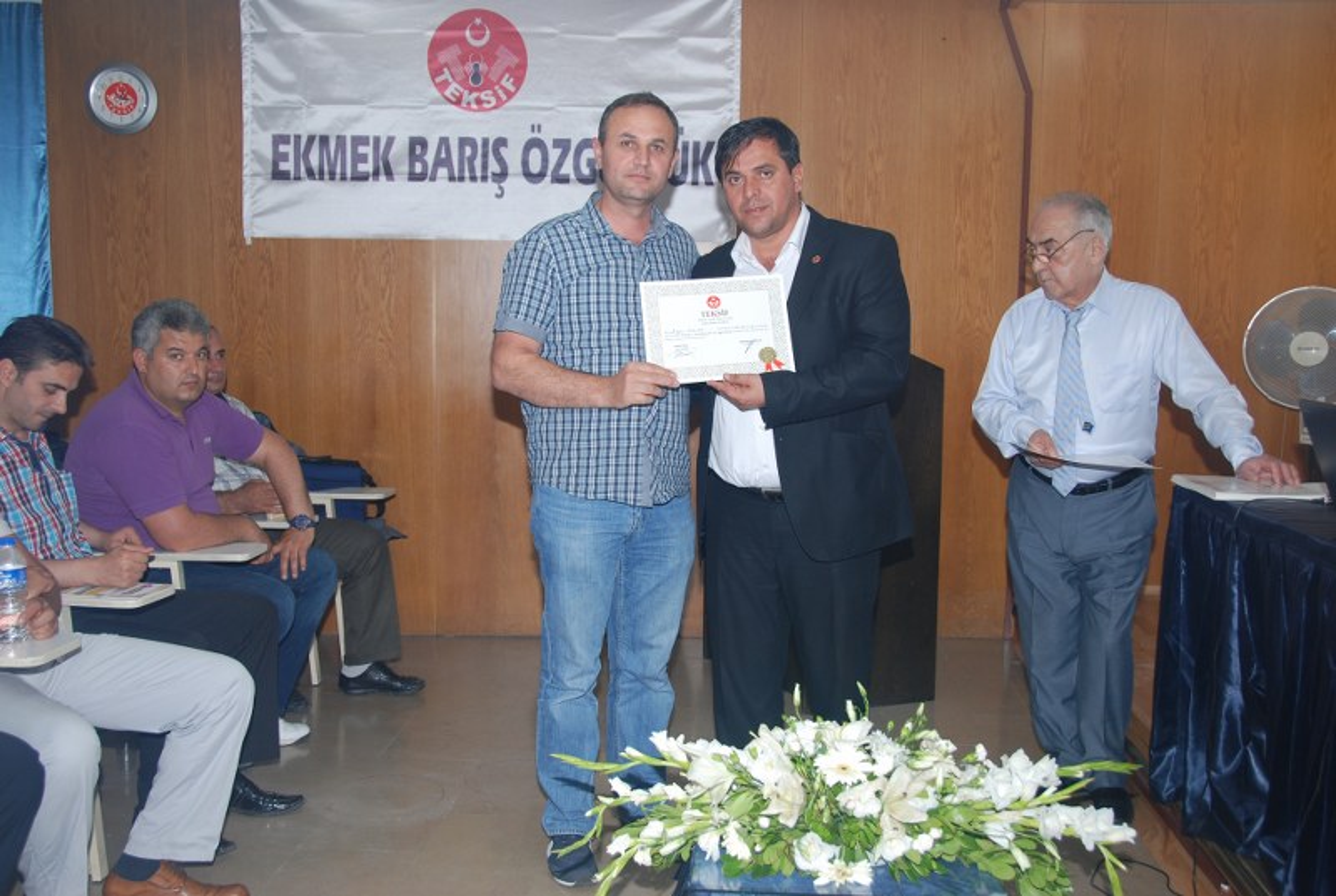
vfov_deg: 34.4
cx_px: 668
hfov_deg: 49.5
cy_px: 448
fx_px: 1450
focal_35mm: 39
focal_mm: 26
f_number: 4
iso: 200
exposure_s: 1/60
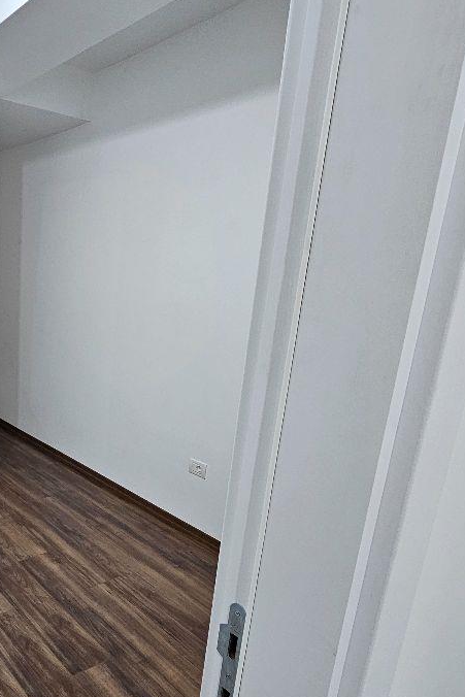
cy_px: 393
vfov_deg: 73.4
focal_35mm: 24
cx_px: 52
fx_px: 465
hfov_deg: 48.0
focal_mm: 2.2
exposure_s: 1/50
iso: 250
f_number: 2.2
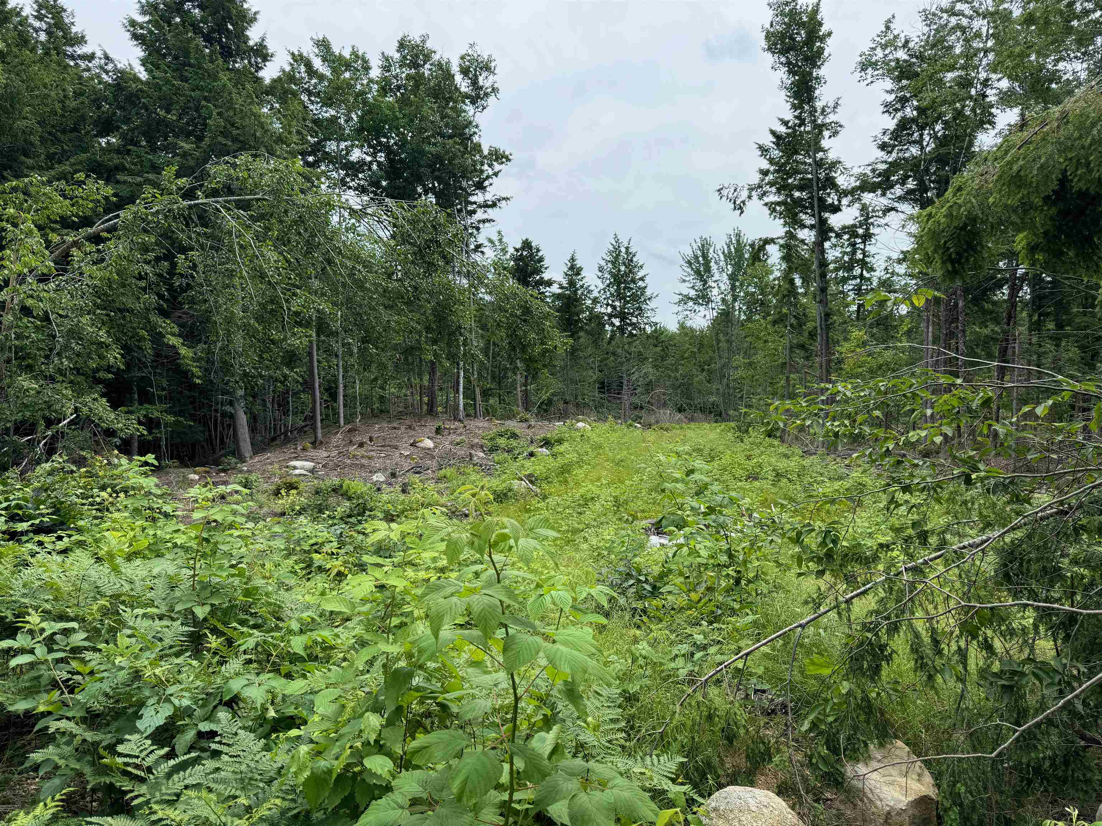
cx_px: 551
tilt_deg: -1.5
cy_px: 413
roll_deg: +0.3
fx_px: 764
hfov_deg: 71.6
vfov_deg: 56.8
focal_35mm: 24
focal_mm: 6.76
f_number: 1.78
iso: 80
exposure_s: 1/1869
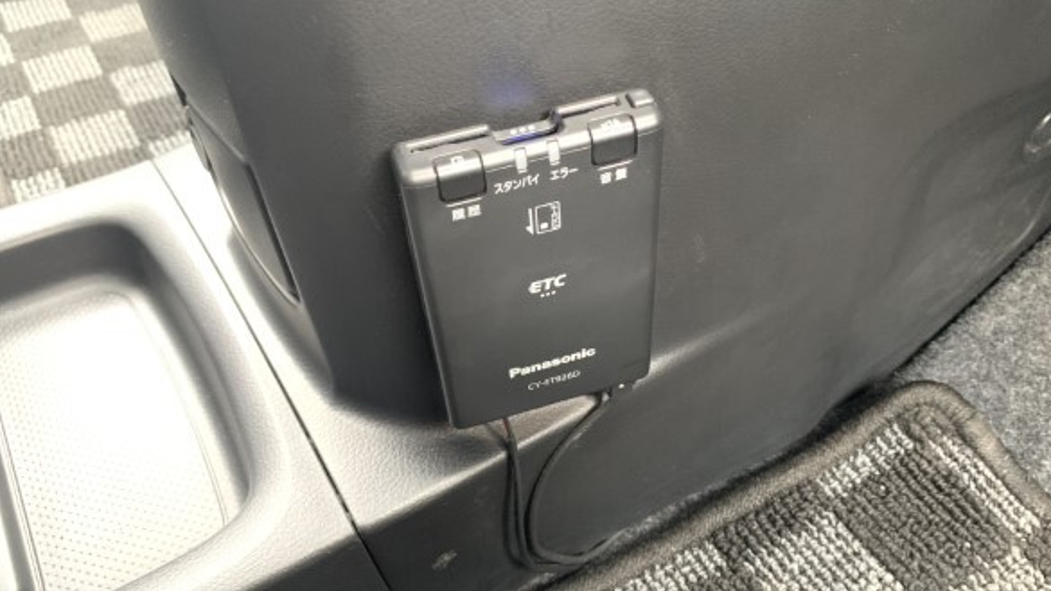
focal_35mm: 31
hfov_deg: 62.6
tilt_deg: -41.6
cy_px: 277
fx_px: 864
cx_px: 532
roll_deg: -0.4
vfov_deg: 37.8
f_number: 1.8
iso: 640
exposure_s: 1/30
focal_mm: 4.25
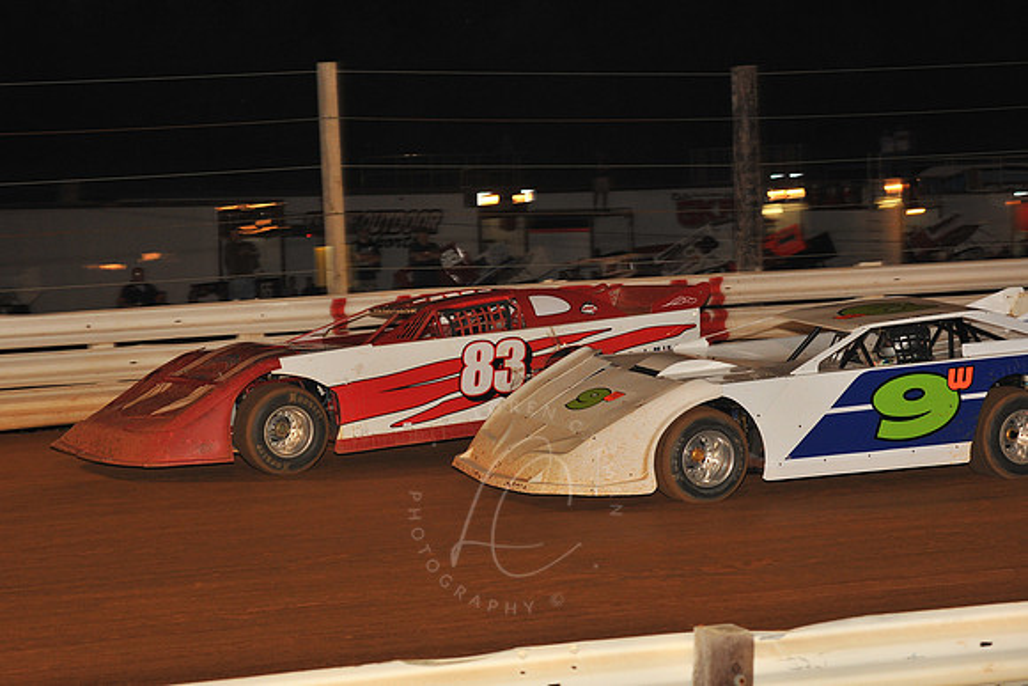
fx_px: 3199
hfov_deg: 18.3
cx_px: 514
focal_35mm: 112
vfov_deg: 12.2
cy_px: 343
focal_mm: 112
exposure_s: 1/320
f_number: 6.3
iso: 1000
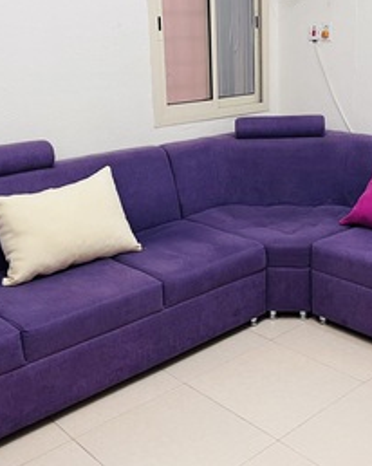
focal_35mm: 45
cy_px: 172
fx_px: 620
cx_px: 214
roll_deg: +2.1
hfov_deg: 33.3
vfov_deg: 40.9
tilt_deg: -12.6
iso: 160
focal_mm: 5.1
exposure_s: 1/60
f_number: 1.6
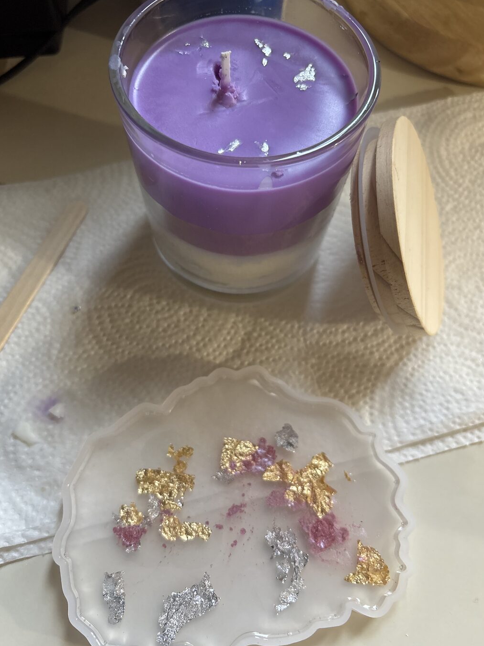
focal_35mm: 27
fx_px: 503
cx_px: 243
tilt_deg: -65.5
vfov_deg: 65.3
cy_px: 318
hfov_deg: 51.4
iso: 400
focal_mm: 5.96
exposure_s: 1/60
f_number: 1.6
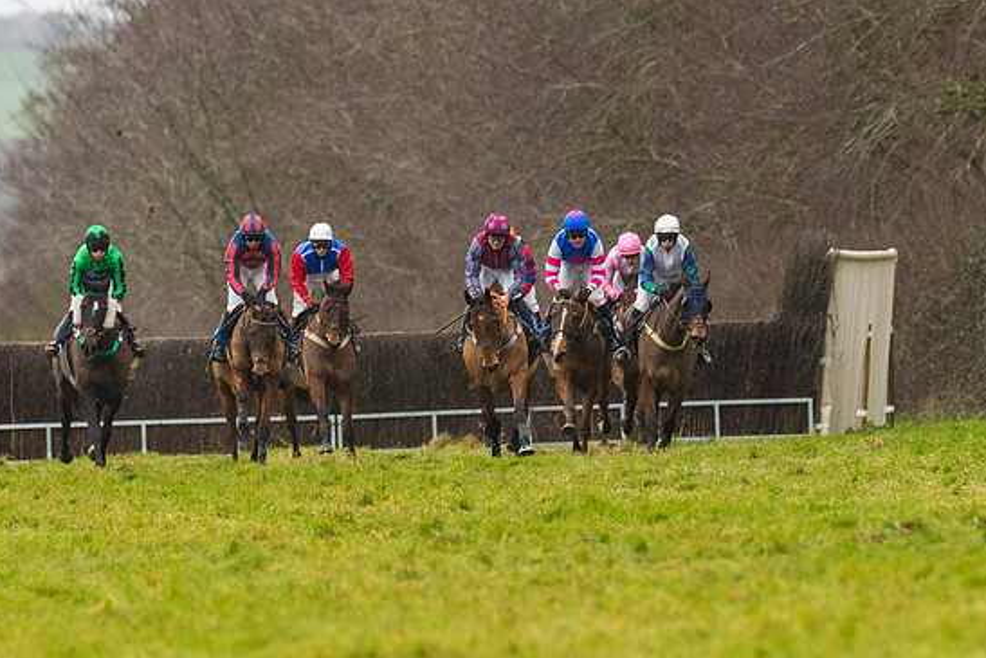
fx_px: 16218
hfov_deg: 3.5
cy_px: 334
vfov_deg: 2.3
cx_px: 507
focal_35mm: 592
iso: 2000
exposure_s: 1/1250
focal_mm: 270
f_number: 4
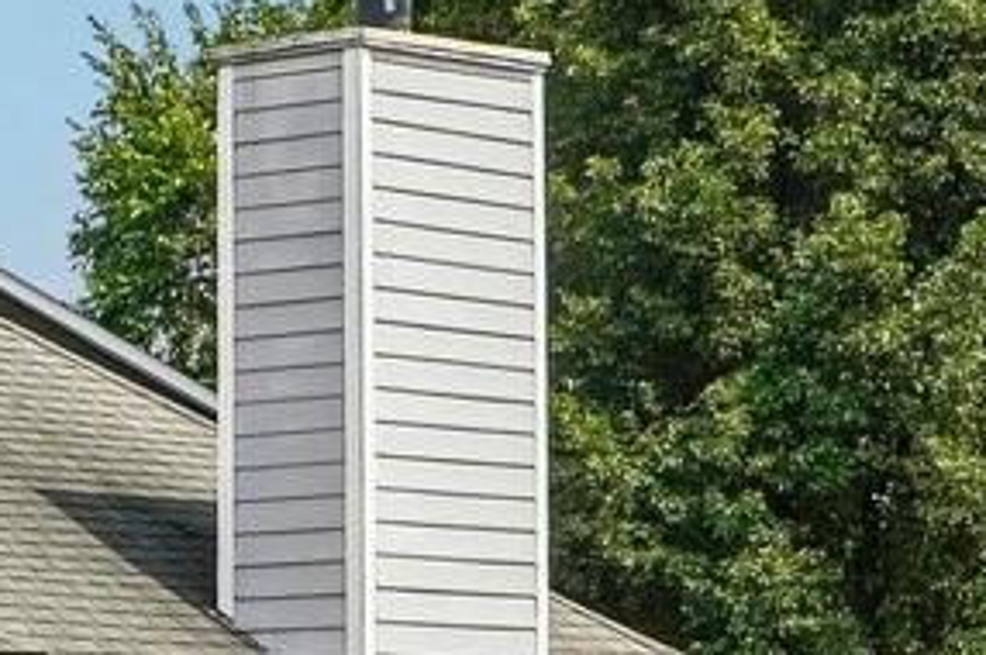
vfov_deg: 6.4
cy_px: 636
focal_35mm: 215
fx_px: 5882
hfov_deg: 9.0
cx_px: -1065
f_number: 8
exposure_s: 1/90
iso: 100
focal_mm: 20
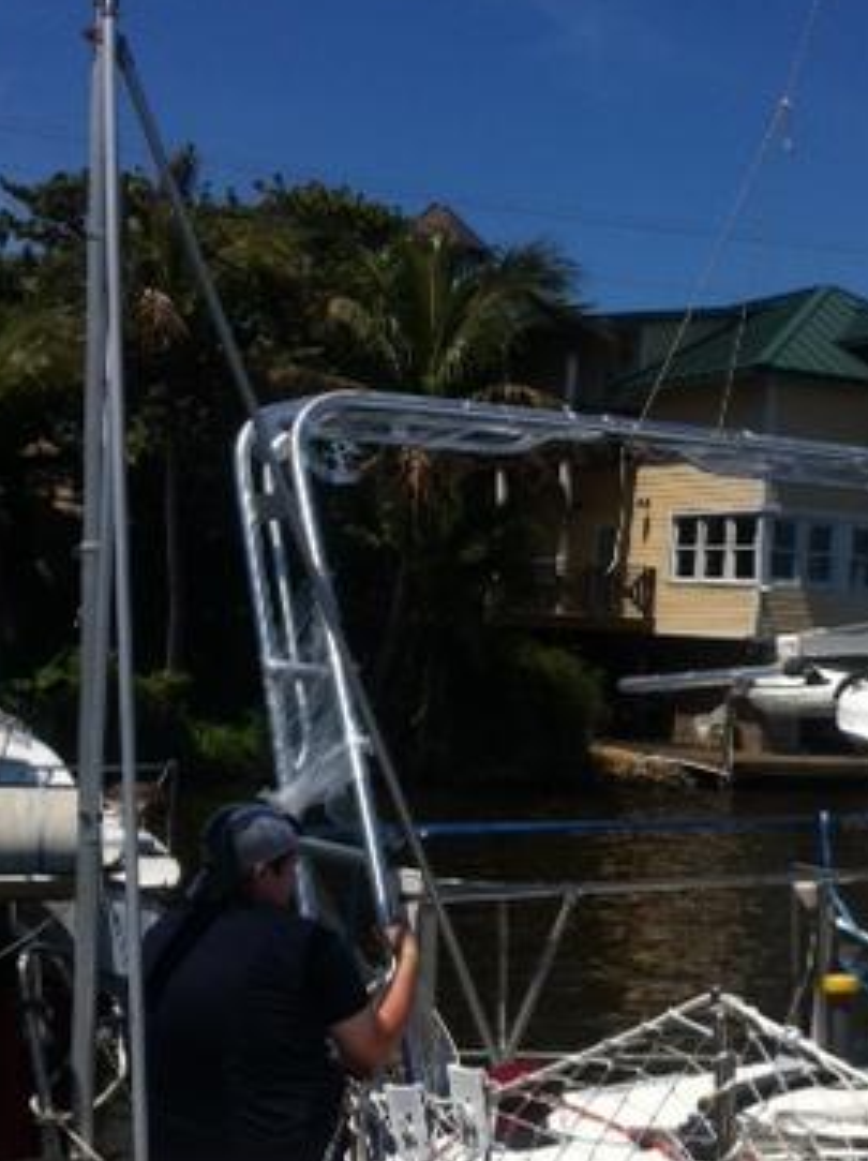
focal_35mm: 62
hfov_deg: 23.3
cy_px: 730
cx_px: 682
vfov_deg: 31.1
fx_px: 2077
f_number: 2.8
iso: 80
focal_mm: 3.85
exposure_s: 1/2320
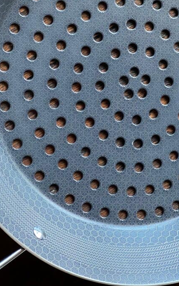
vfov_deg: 18.7
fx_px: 865
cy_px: 95
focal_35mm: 111
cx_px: 142
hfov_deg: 11.8
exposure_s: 1/50
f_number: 2.8
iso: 800
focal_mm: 9
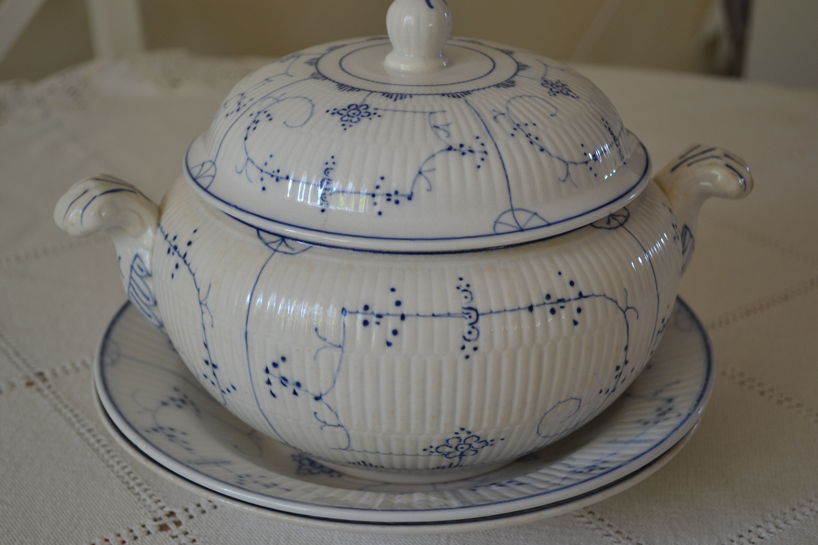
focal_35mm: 57
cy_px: 272
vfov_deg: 23.8
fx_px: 1295
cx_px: 409
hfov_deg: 35.1
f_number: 5
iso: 400
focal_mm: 38
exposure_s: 1/25
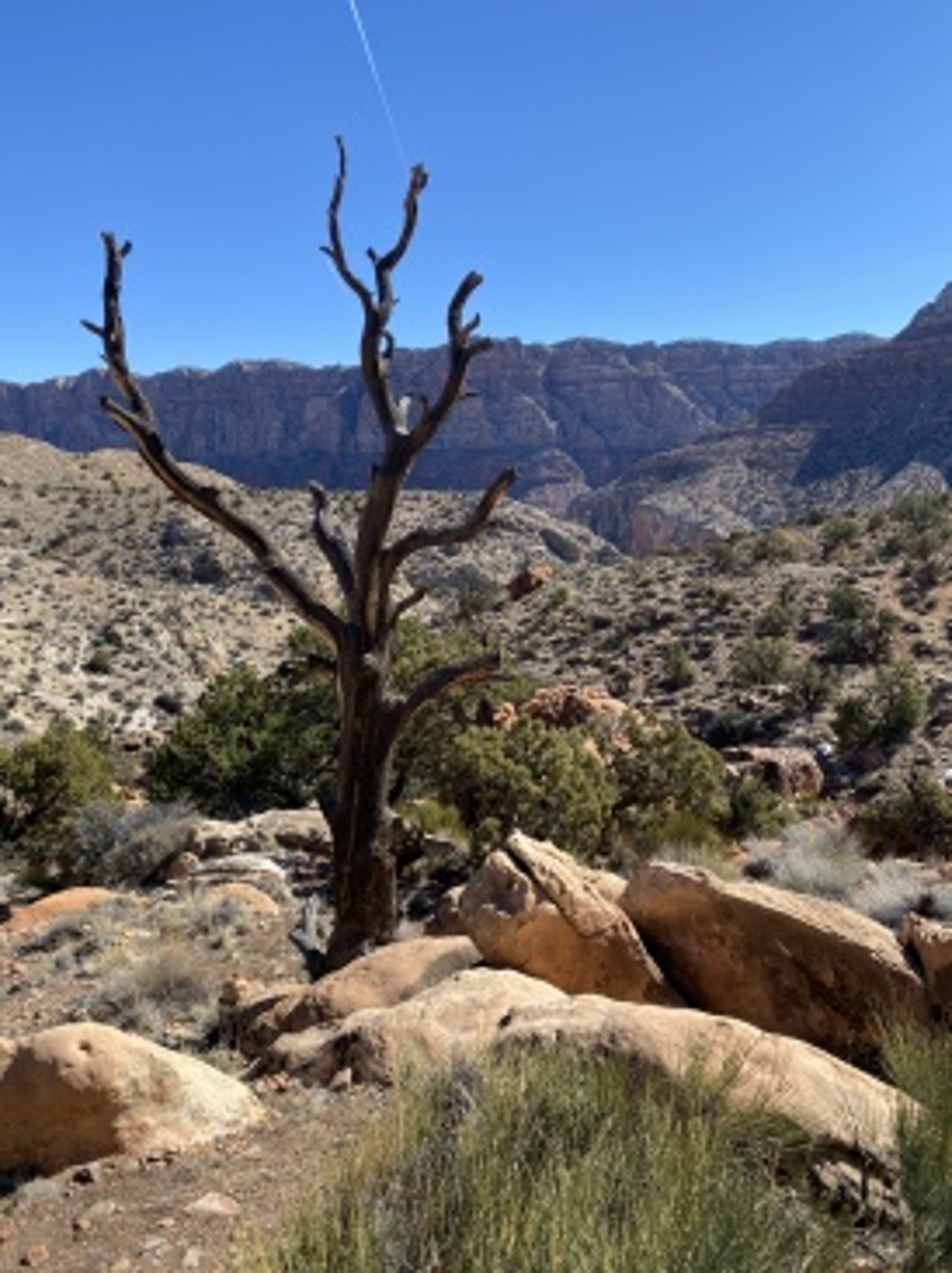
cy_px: 636
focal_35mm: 26
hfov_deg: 53.0
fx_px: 955
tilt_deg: -7.1
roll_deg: +1.7
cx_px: 476
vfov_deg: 67.3
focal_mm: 4.25
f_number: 1.8
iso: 32
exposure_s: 1/1927
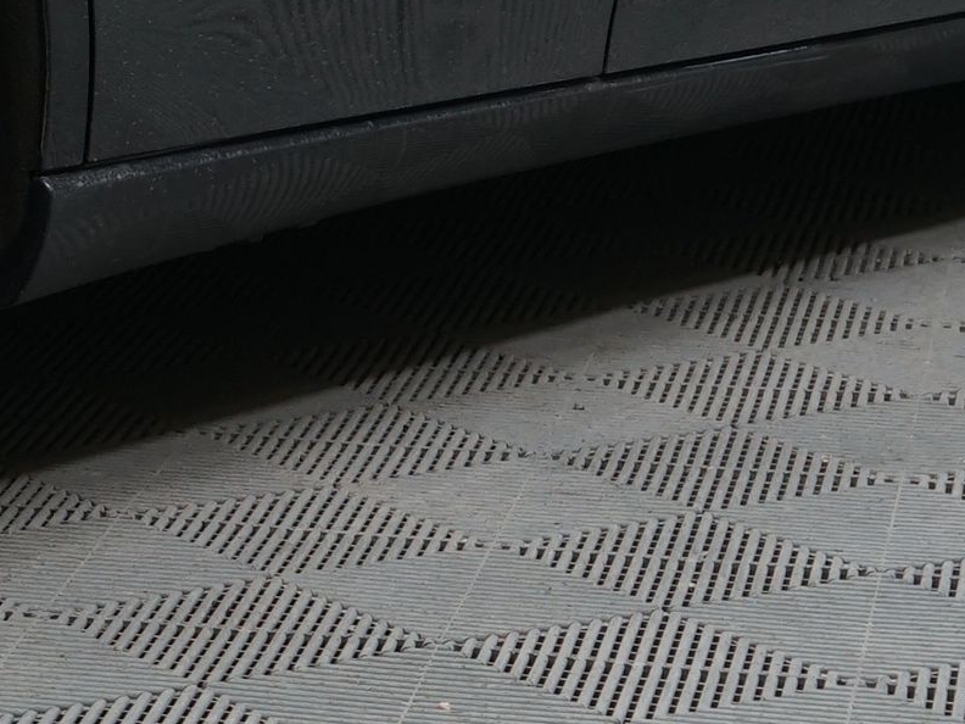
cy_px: -347
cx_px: -412
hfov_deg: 11.1
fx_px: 4795
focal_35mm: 172
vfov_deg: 8.4
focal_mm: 36
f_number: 5
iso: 800
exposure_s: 1/20
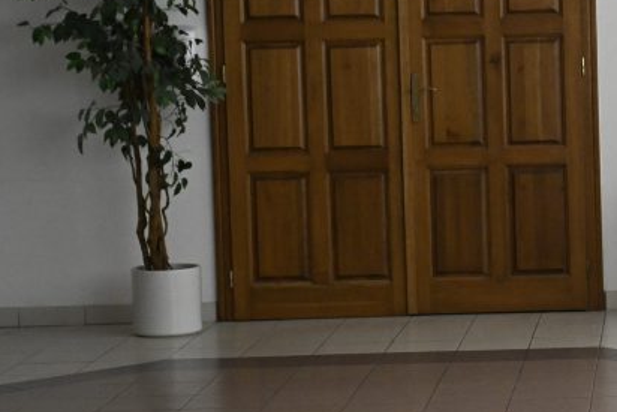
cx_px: 639
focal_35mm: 102
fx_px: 1749
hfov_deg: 19.4
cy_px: 190
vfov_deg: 13.4
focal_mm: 42
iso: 3200
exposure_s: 1/800
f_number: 4
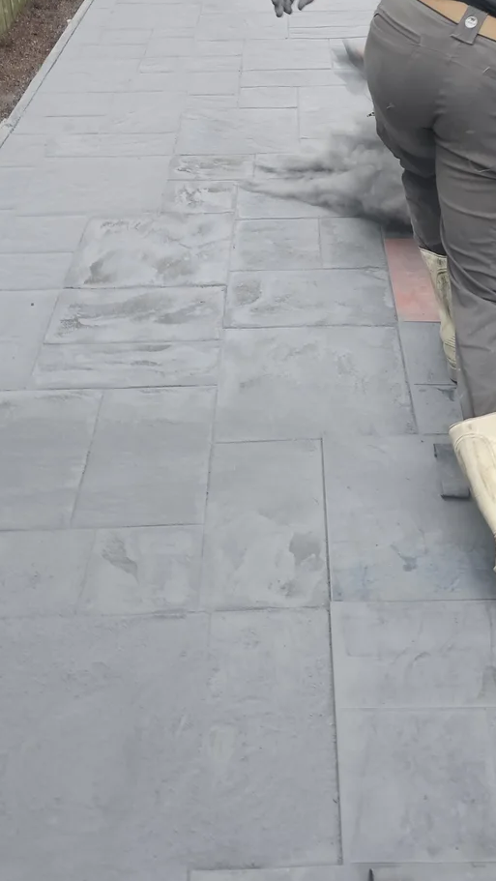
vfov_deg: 44.9
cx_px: 290
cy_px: 226
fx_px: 1028
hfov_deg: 27.1
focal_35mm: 44
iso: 40
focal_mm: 6.3
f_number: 1.7
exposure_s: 1/207
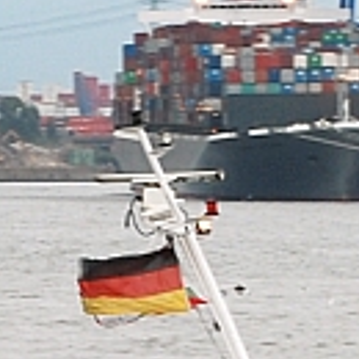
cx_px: 30
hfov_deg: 3.6
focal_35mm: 481
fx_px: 5644
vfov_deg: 3.6
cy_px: 487
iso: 200
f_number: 5
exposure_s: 1/60
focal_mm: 48
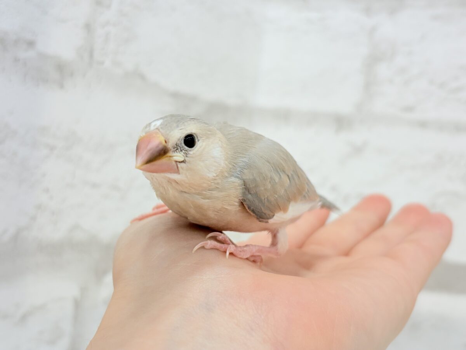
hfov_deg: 36.8
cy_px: 175
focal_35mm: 52
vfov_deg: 28.0
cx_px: 233
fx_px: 700
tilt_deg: +1.1
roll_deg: -4.9
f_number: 1.6
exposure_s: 1/100
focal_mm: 5.96
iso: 64
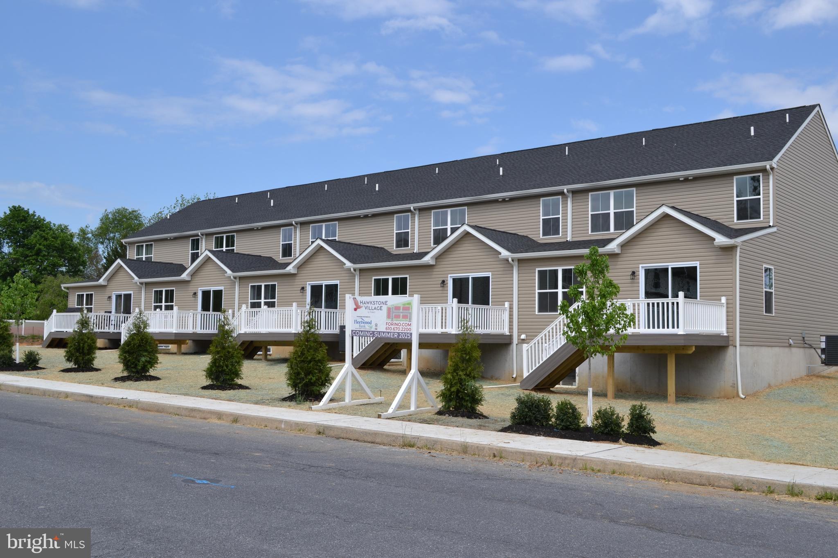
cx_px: 419
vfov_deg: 36.9
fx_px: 838
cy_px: 279
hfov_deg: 53.1
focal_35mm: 36
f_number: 8
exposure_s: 1/400
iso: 200
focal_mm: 24
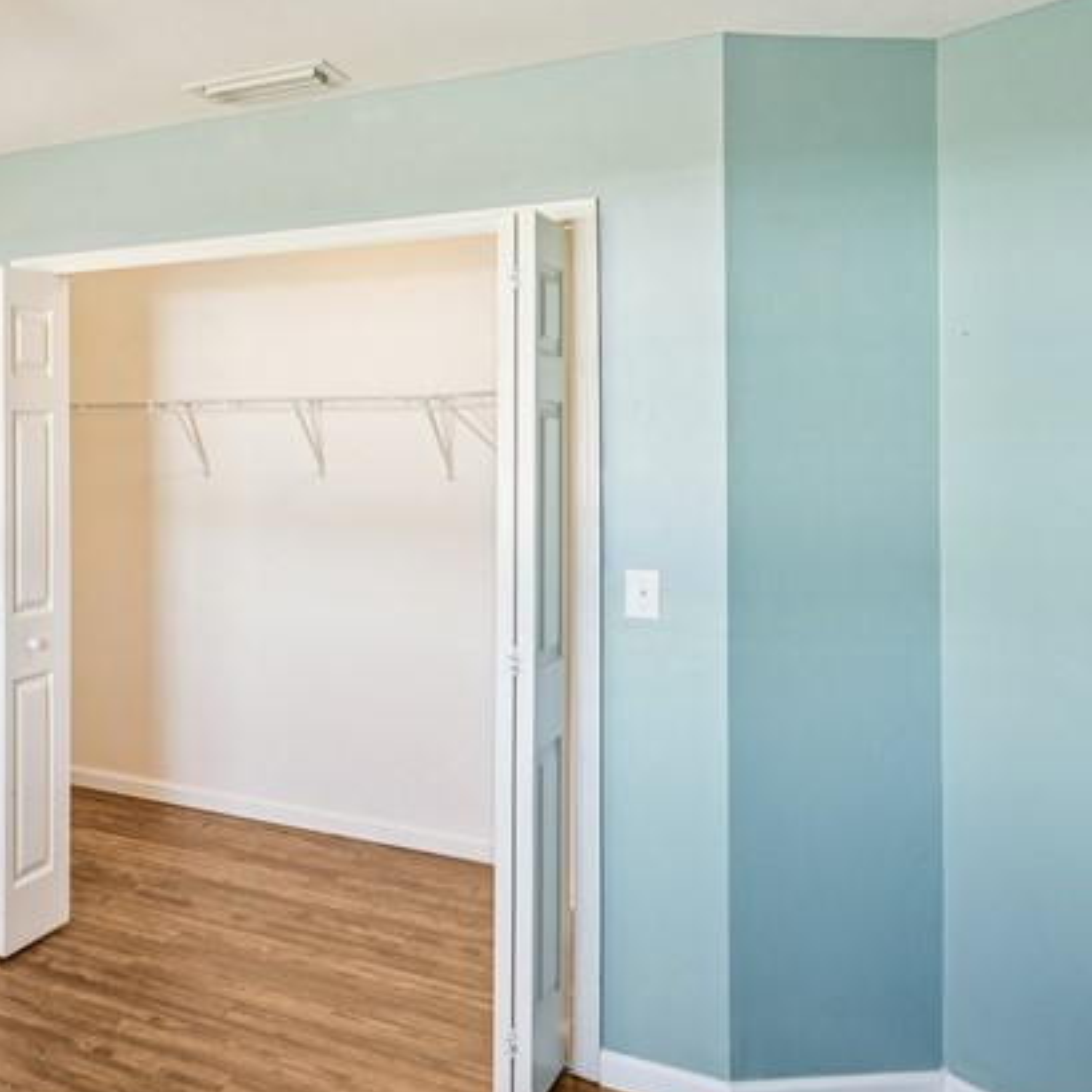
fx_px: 1285
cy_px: 425
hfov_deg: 36.7
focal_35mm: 36
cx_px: -184
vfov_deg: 45.7
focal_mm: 16
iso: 400
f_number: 8
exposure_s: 1/4
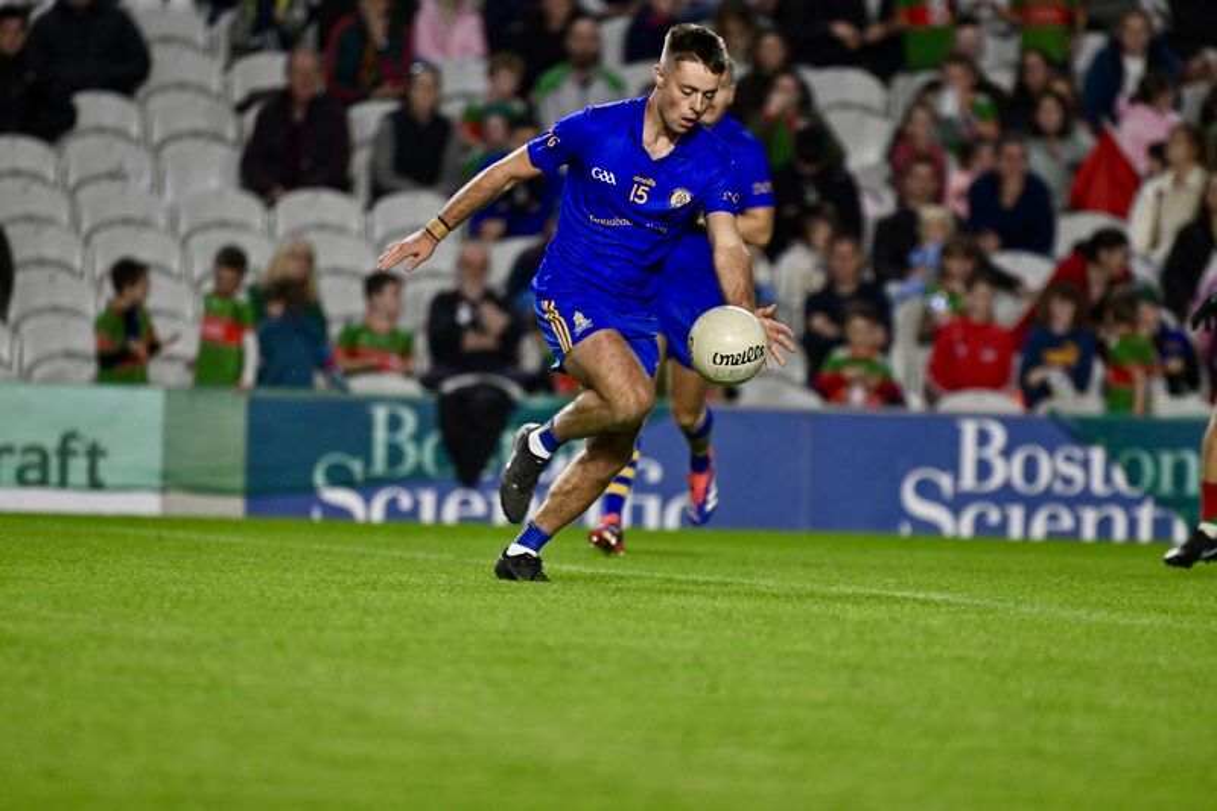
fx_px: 20278
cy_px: 406
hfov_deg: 3.4
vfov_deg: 2.3
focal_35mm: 600
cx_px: 608
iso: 3200
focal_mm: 600
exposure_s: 1/500
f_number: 6.3
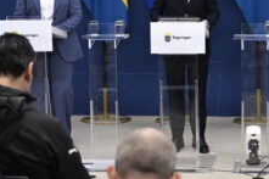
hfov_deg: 19.0
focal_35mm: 105
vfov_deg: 12.9
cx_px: 254
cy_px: 24
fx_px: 784
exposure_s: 1/200
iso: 500
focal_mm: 36
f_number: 2.8
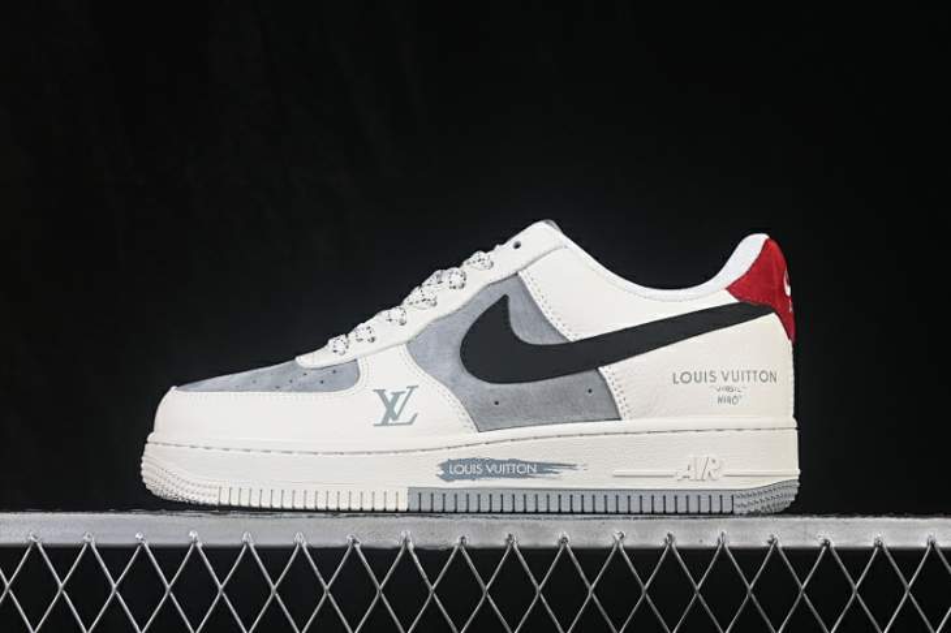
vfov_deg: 18.2
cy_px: 316
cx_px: 476
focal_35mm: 75
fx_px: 1980
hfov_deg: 27.0
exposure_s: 1/80
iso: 160
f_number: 8
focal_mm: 50
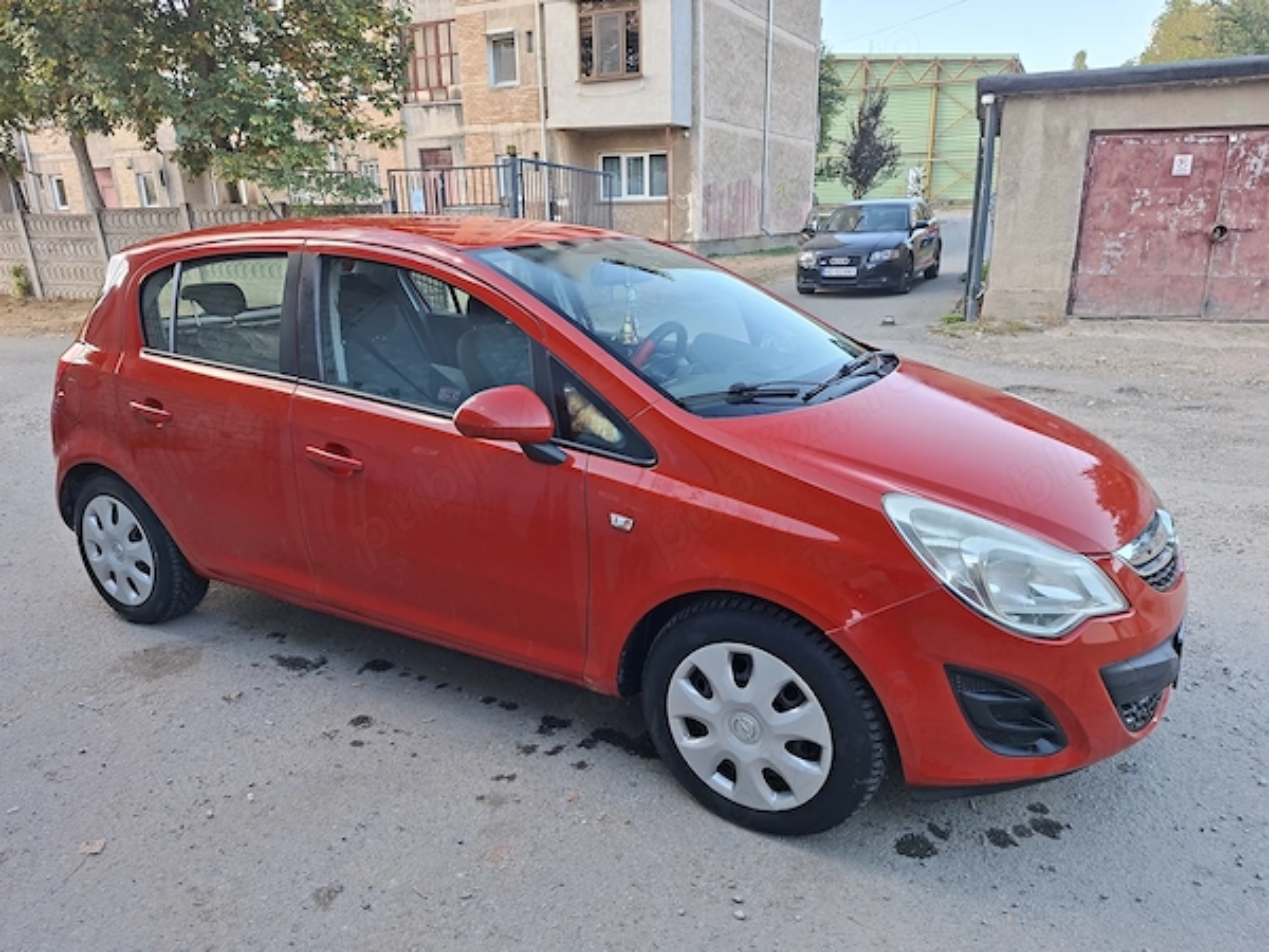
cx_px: 634
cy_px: 476
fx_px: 843
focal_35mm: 23
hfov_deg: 73.9
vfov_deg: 58.9
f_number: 1.8
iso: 50
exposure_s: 1/151
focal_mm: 5.54
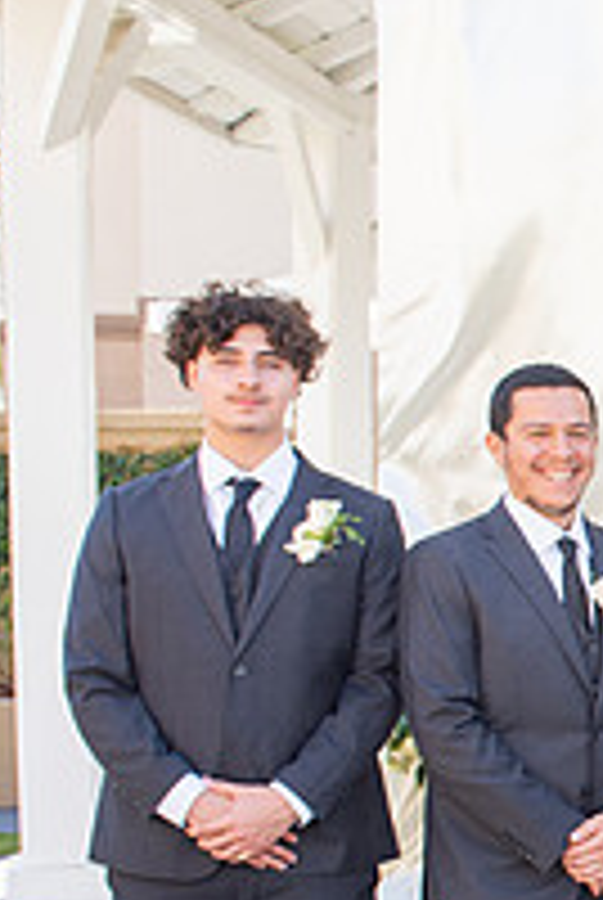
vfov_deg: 25.2
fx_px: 1978
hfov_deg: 15.3
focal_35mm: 79
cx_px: 1040
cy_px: 718
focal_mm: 24
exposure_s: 1/125
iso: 100
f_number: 5
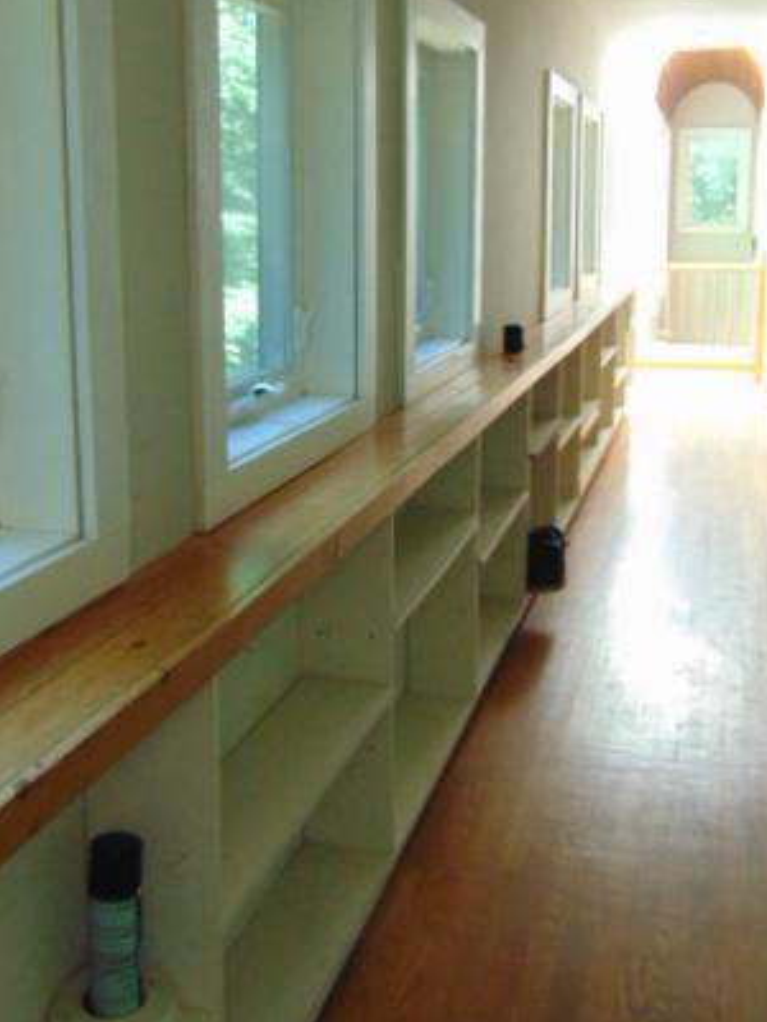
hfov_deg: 36.0
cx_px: 366
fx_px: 1182
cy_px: 393
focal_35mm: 40
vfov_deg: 46.4
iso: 320
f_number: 3
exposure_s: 1/60
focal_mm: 4.5
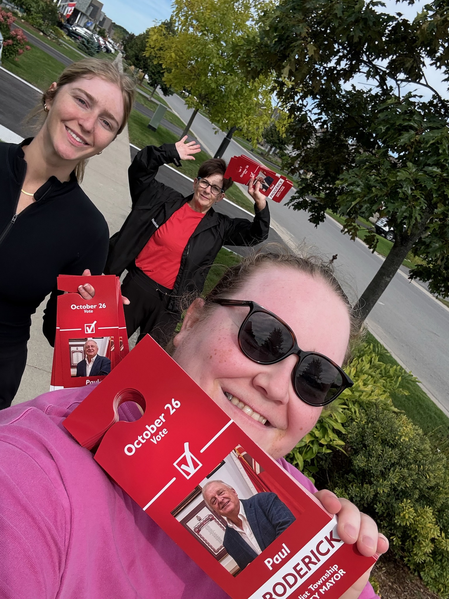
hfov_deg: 46.8
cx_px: 224
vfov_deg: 60.0
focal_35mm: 30
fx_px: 519
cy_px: 300
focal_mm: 2.69
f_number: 1.9
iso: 25
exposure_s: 1/1255
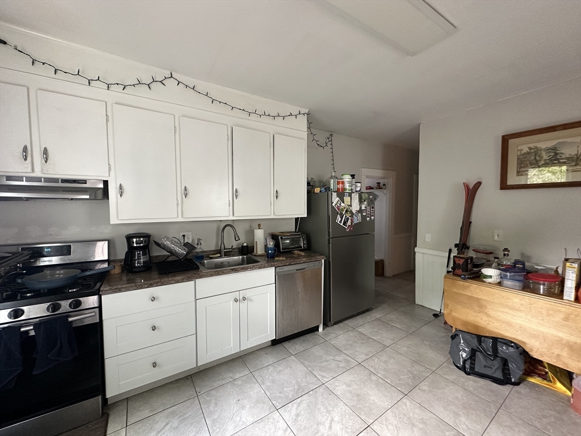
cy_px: 218
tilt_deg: -3.1
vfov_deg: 85.7
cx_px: 290
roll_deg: -0.9
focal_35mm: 14
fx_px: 235
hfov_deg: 102.1
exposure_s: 1/64
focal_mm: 2.22
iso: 320
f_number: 2.2
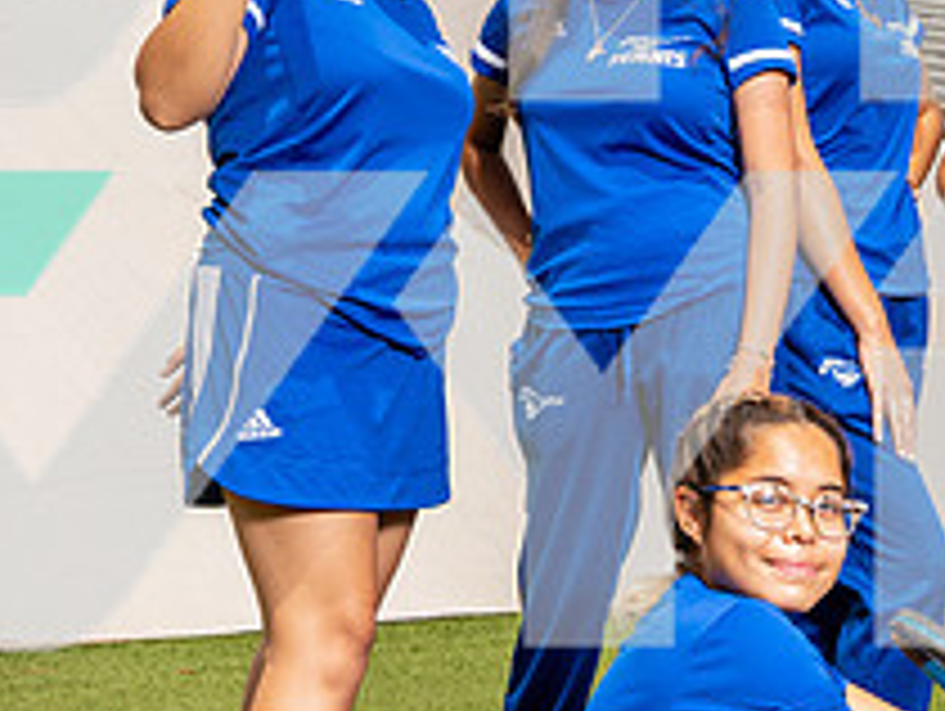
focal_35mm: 77
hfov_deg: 24.8
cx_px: 788
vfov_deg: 19.2
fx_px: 2104
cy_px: 412
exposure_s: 1/200
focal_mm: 29
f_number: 11
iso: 125
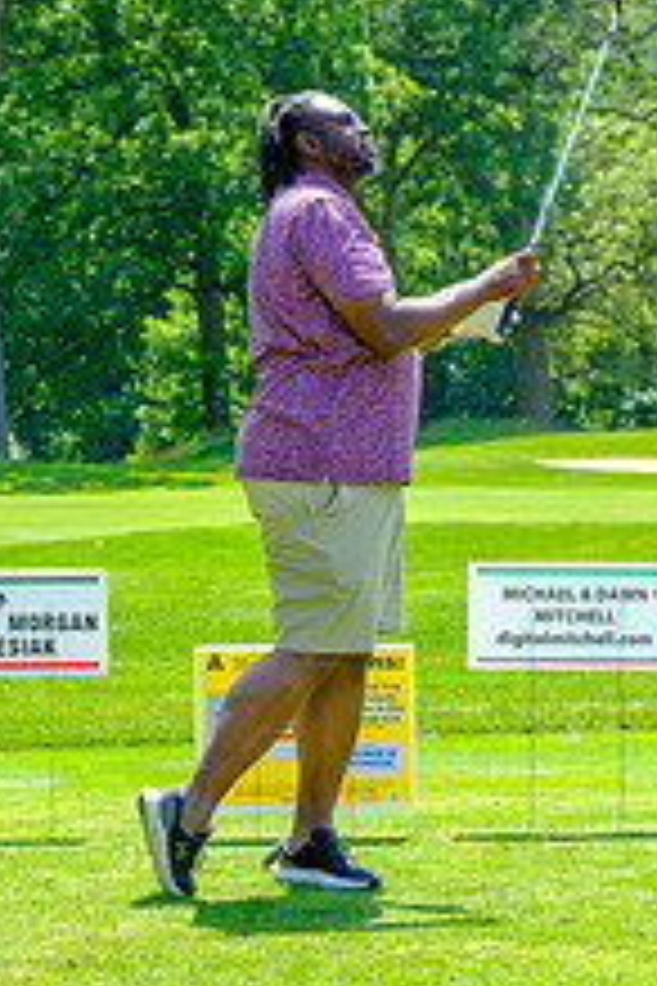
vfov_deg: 14.4
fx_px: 3887
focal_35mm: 142
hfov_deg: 9.7
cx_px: 423
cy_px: 504
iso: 200
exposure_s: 1/250
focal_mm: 46.3
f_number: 5
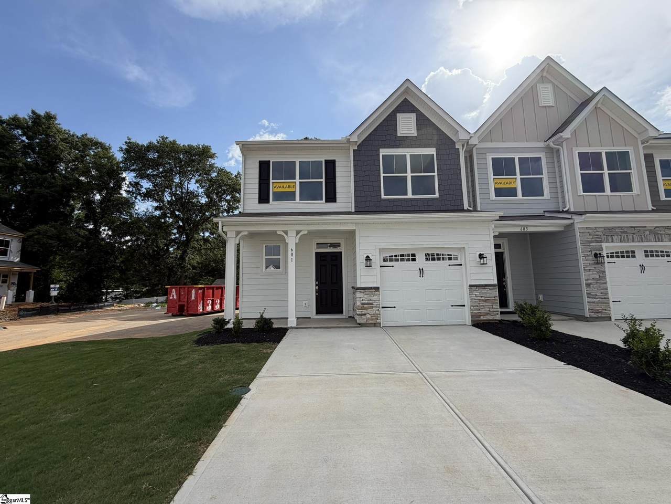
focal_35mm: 14
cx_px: 336
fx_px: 271
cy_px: 252
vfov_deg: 85.7
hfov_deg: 102.1
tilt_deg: +6.8
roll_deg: +1.1
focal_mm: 2.22
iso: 32
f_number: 2.2
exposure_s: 1/1001
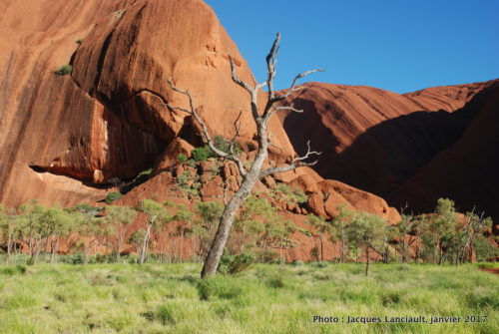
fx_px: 521
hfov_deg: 51.2
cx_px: 250
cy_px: 167
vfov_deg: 35.6
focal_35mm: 38
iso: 100
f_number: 7.1
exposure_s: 1/200
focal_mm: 25
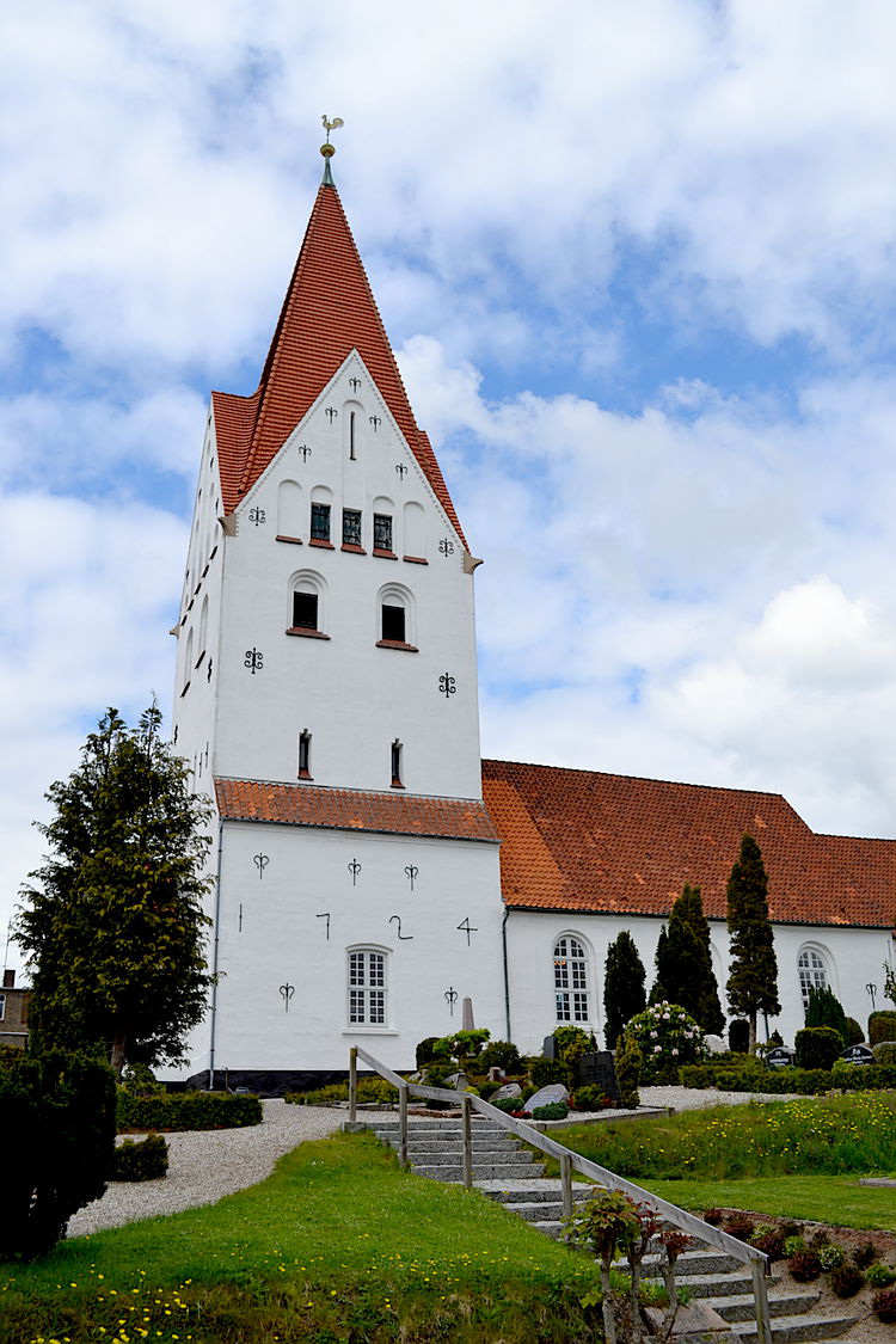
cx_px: 448
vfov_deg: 57.2
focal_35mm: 33
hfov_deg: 40.0
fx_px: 1232
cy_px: 672
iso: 100
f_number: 8
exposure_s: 1/250
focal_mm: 22
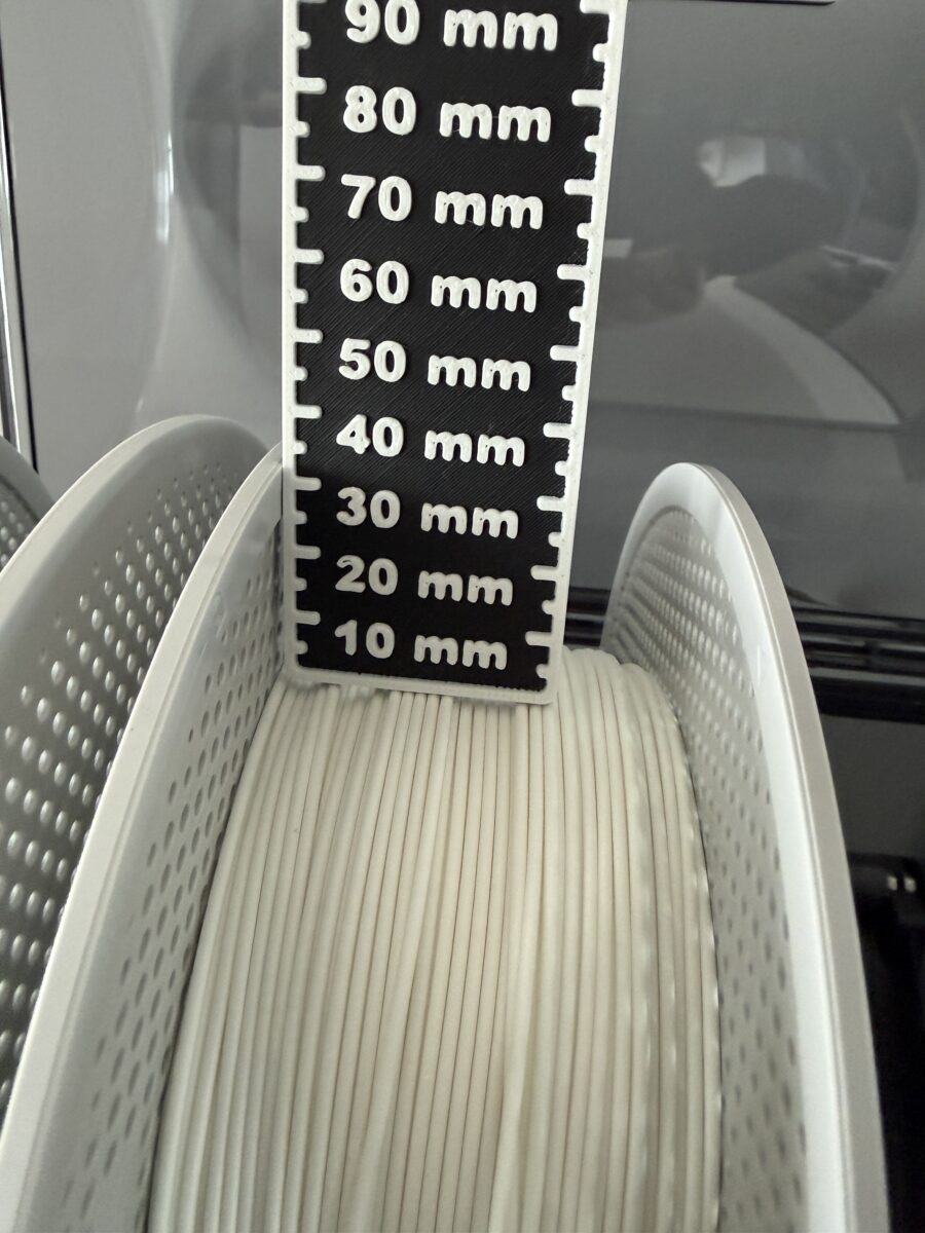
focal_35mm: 24
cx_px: 462
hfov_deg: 56.8
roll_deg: -4.0
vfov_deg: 71.6
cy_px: 616
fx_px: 855
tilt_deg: -26.4
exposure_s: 1/48
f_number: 2.2
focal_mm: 2.22
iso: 320
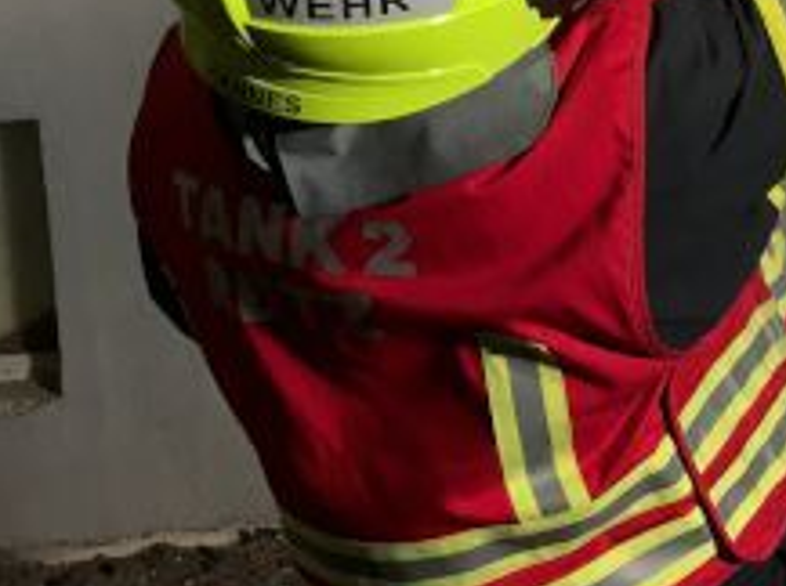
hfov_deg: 21.4
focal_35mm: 87
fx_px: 1972
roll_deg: +1.9
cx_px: 869
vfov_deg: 16.6
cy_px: 24
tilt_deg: -9.9
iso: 25
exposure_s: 1/33
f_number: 2.2
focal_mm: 4.15
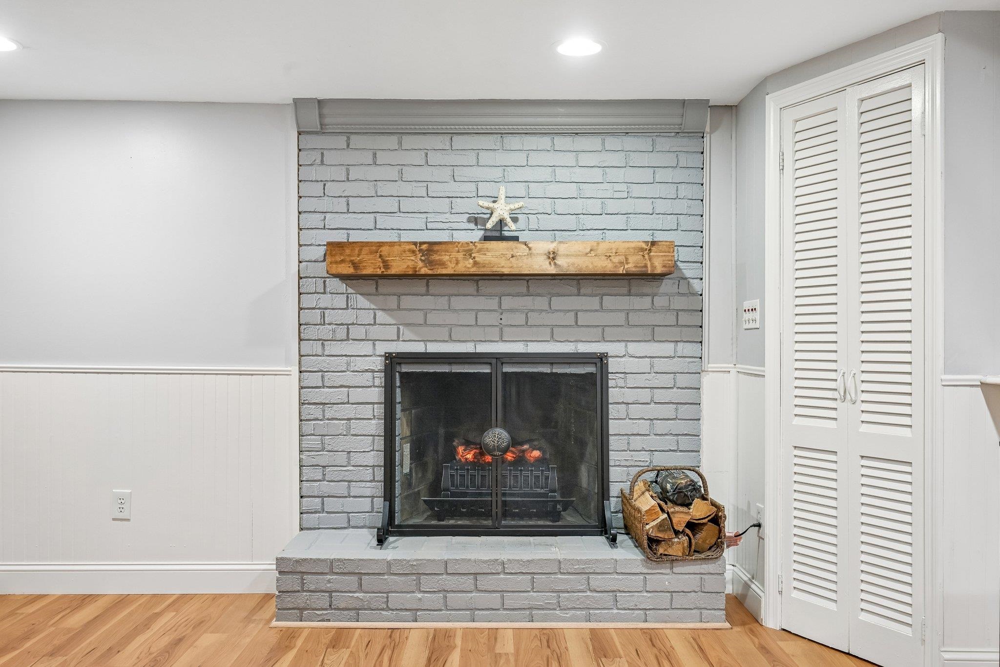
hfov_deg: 61.9
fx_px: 833
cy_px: 334
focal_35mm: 30
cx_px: 500
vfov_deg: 43.6
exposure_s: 1/2
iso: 400
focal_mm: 30
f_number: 8
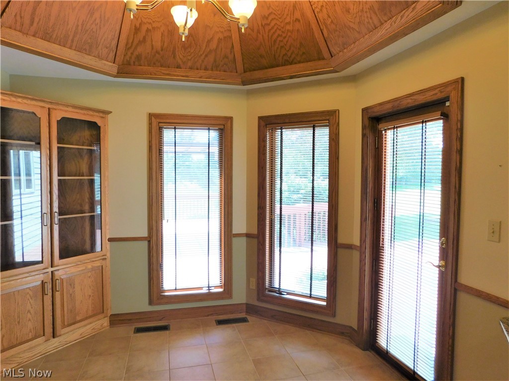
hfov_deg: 73.9
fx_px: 338
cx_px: 254
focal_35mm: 23
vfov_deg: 58.9
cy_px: 190
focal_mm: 4
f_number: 3
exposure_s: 1/50
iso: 125
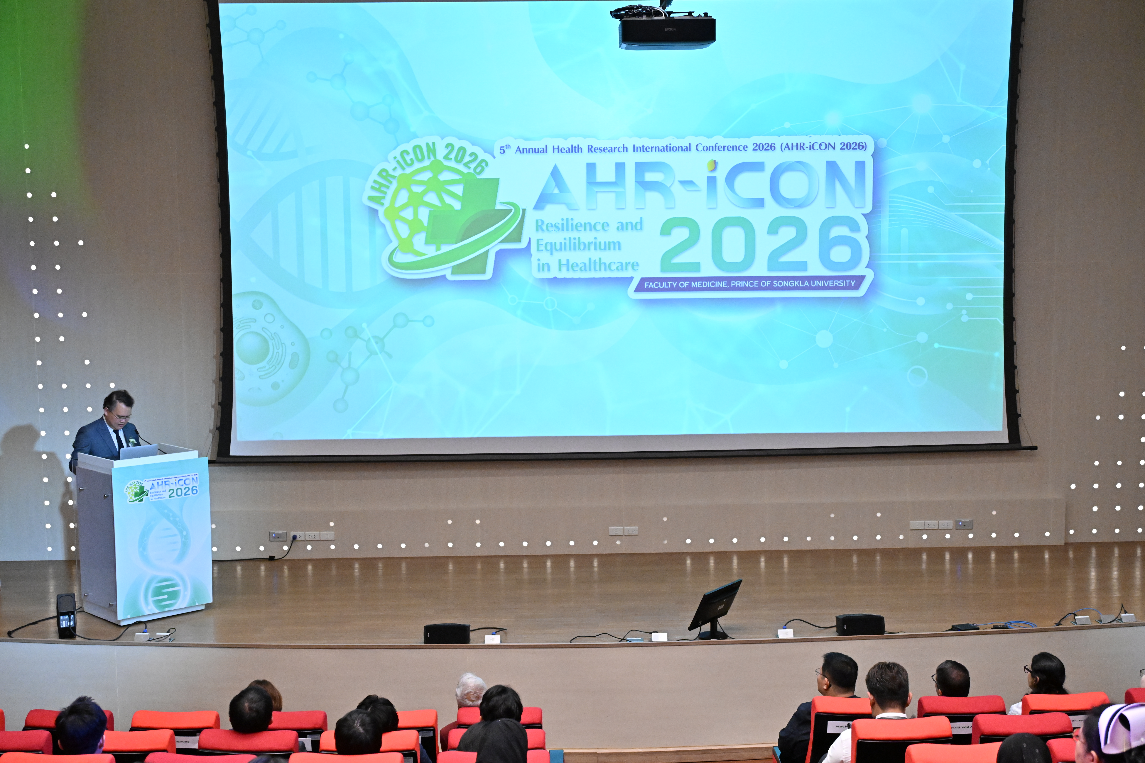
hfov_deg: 42.7
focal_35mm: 46
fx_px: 1463
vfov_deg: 29.2
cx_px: 572
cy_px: 382
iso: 6400
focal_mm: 46
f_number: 4
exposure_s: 1/320
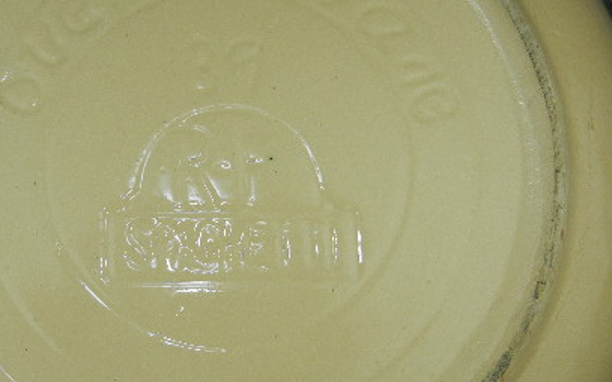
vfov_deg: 25.8
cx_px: 223
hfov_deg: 40.0
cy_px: 179
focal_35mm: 50
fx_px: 834
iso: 193
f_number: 3.5
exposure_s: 1/33.1
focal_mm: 5.4
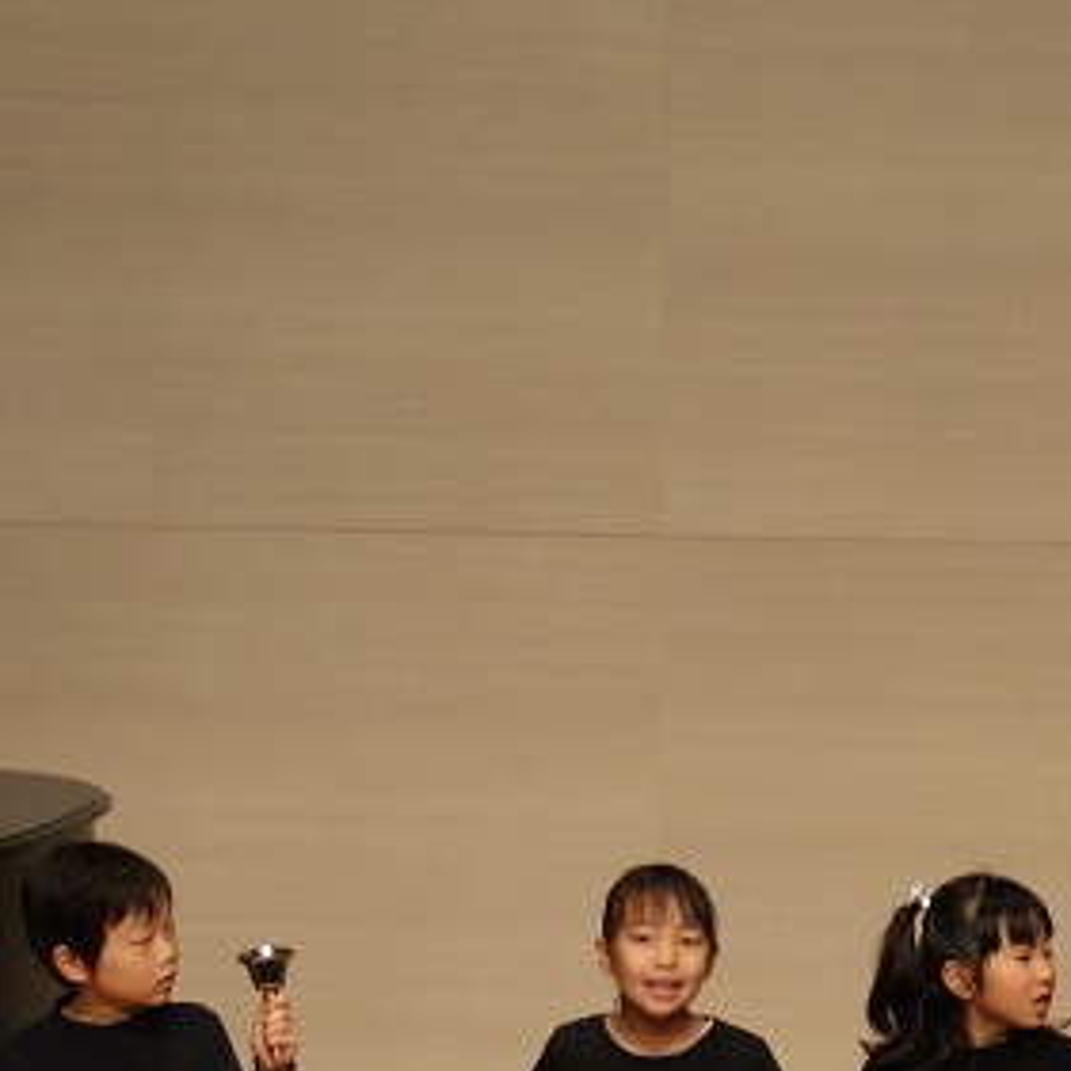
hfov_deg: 5.3
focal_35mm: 329
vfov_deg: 5.3
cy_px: 983
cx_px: 1113
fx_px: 11533
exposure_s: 1/60
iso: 400
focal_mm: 75
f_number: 4.5
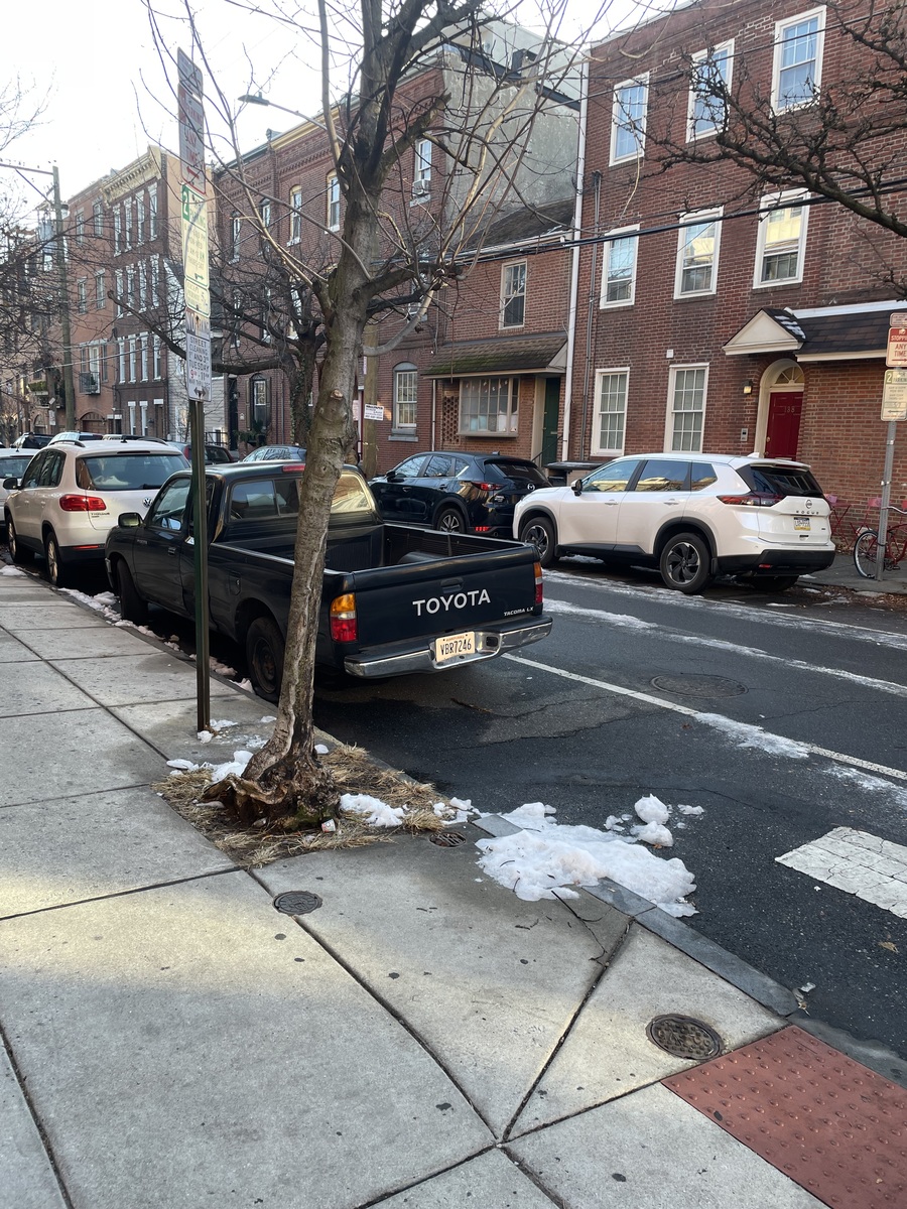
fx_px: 908
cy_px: 604
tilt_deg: -8.8
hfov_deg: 53.1
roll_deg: -1.2
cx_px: 454
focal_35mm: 26
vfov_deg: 67.3
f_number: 1.6
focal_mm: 4.2
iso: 32
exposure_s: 1/233
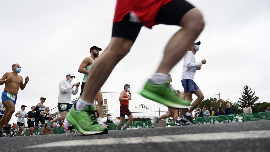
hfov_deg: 63.4
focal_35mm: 31
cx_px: 134
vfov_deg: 38.2
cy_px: 90
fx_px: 219
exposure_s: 1/200
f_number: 4.5
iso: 1000
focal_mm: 28.5
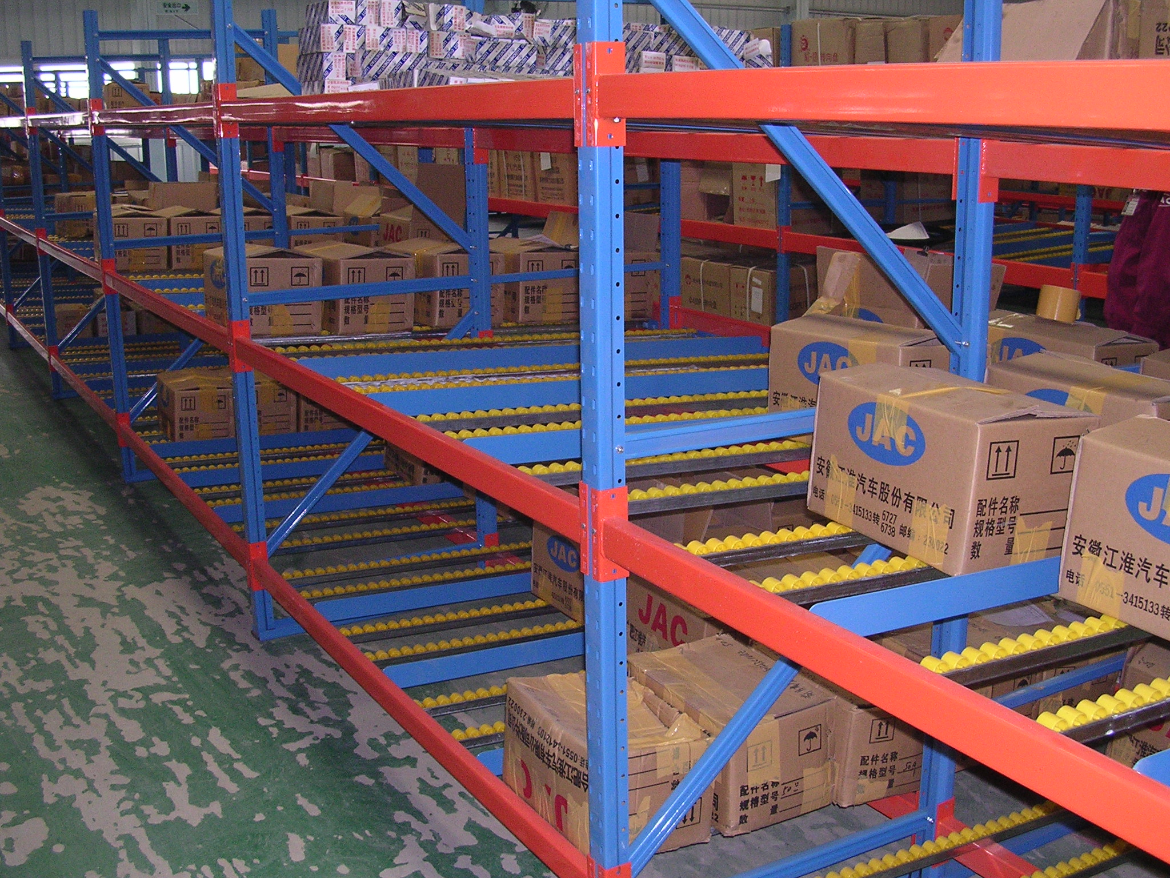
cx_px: 585
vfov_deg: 37.7
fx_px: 1284
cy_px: 439
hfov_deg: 49.0
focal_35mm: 38
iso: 226
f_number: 2.8
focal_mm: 5.8
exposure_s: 1/60.1
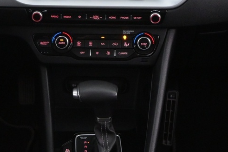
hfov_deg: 20.6
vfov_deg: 13.8
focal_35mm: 99
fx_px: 627
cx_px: 96
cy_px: 59
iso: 2500
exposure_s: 1/40
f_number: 3.8
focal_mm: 20
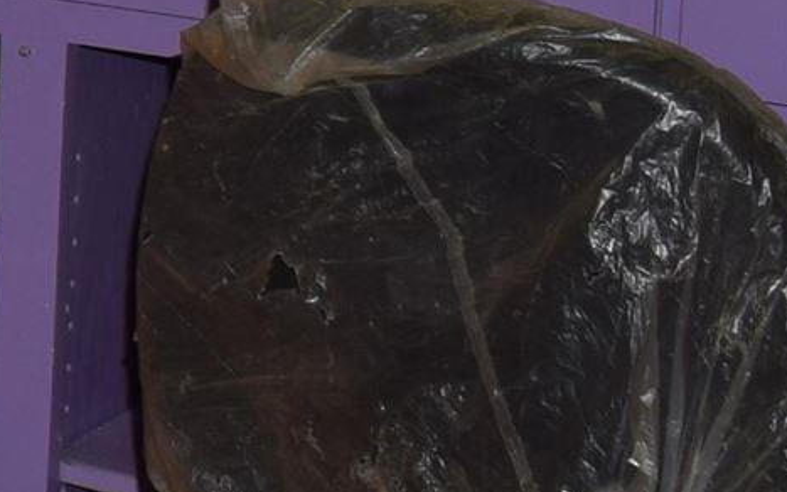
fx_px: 3883
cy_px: -439
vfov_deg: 7.0
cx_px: -1170
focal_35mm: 181
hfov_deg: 10.0
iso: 220
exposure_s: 1/60
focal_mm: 18
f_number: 8
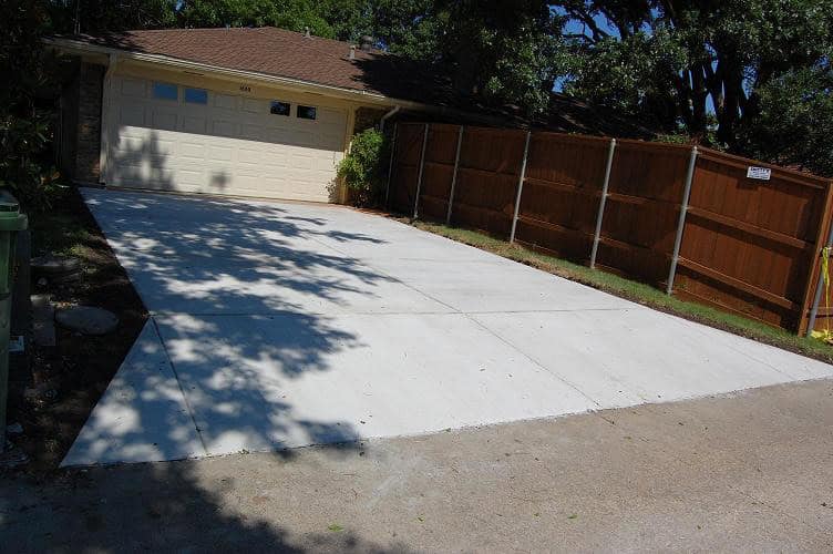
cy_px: 277
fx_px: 624
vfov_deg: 47.8
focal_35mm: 27
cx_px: 416
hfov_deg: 67.4
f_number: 9
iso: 200
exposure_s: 1/640
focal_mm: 18
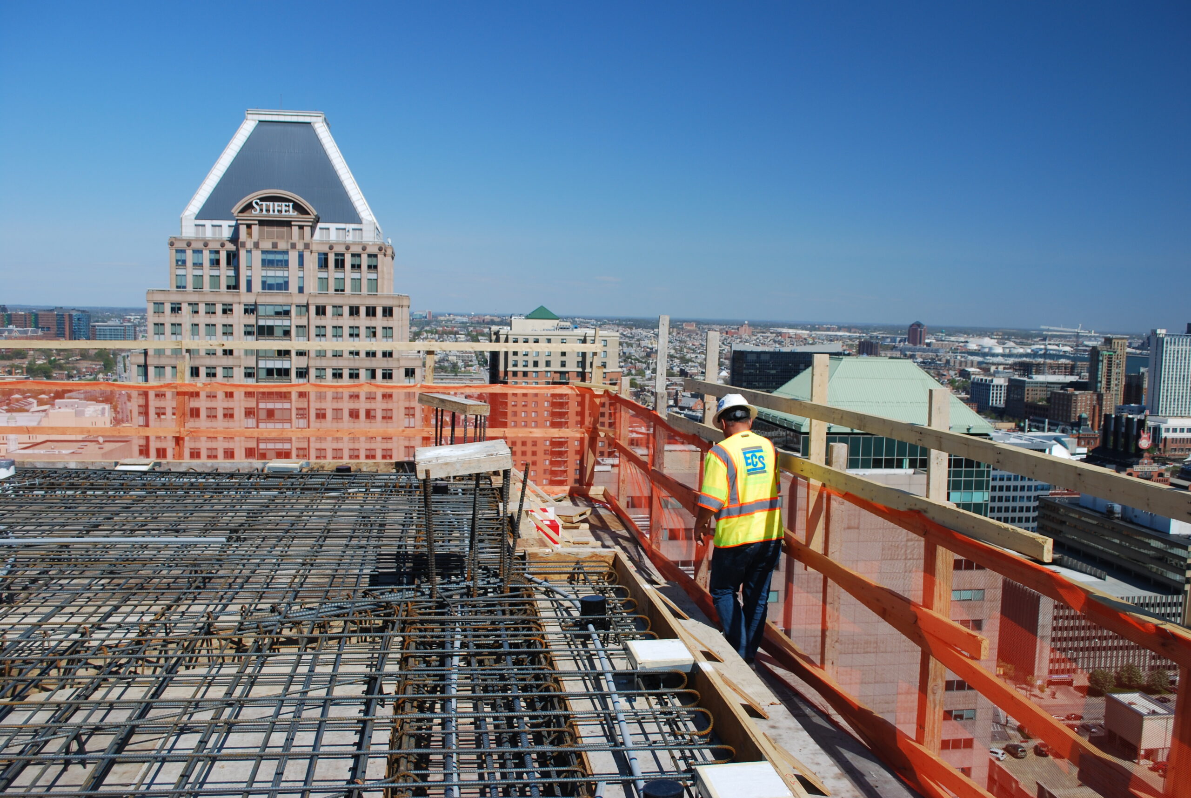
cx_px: 596
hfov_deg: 57.2
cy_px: 399
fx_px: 1093
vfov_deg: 40.1
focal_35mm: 33
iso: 100
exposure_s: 1/160
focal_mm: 22
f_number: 6.3
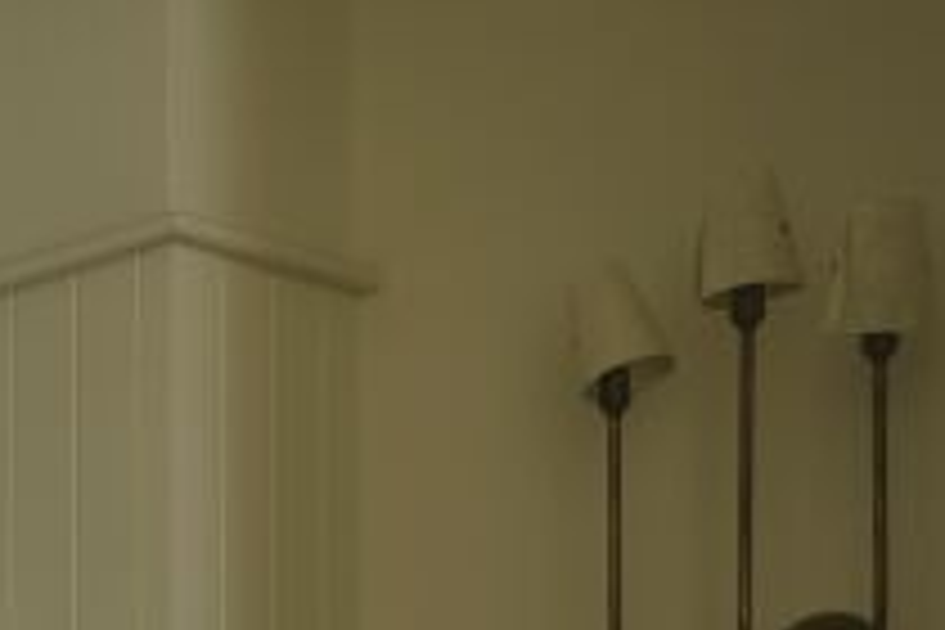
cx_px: -601
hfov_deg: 16.6
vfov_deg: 11.8
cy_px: 1094
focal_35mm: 108
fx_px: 2835
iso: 125
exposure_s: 1.6
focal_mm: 31
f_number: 8
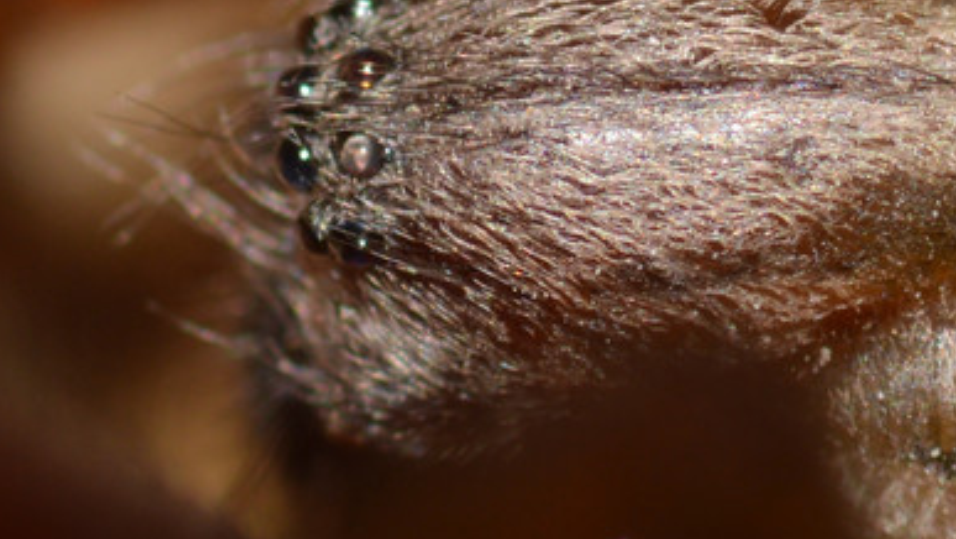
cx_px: 724
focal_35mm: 390
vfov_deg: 3.1
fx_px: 9890
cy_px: 151
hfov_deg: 5.5
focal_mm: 100
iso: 100
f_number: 18
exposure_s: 1/200
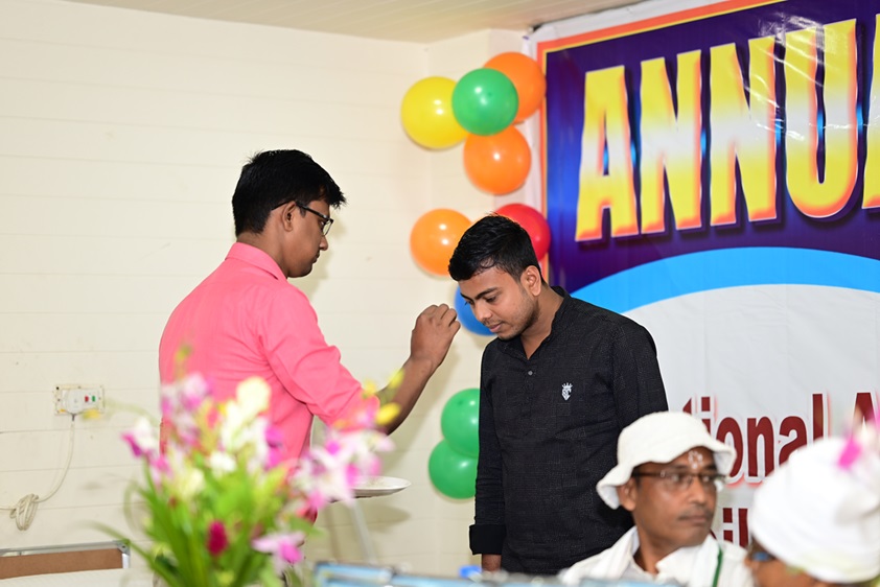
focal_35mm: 85
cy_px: 294
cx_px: 440
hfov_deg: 23.9
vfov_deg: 16.1
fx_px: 2078
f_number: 1.8
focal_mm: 85
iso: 320
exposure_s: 1/200
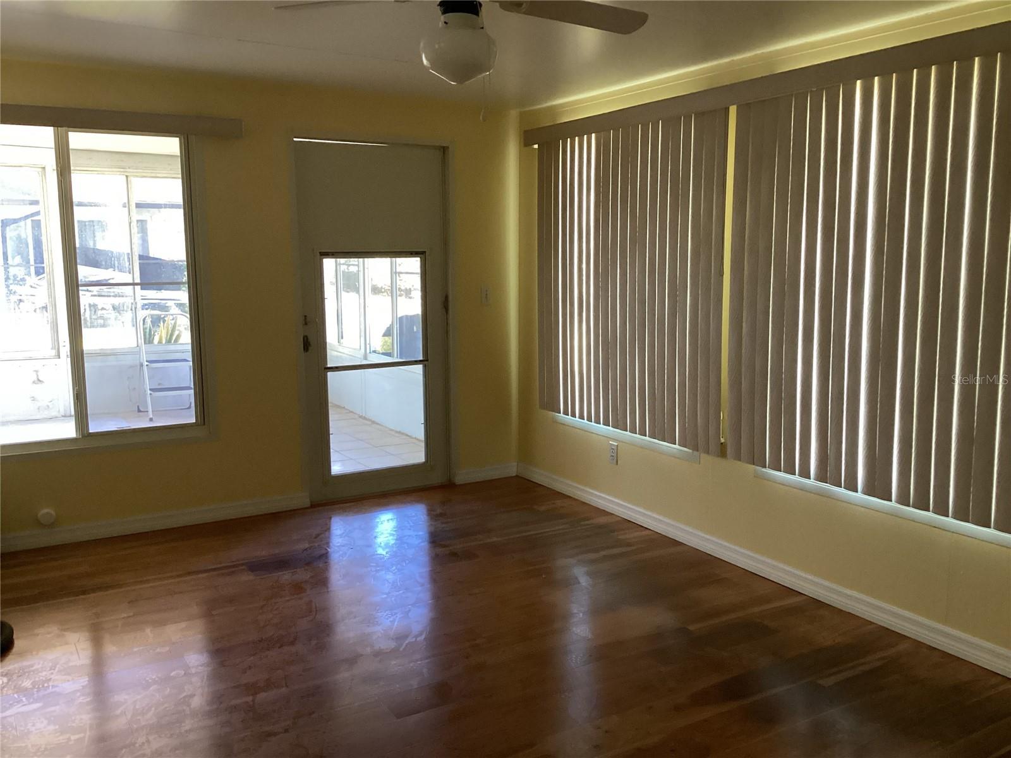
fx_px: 905
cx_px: 506
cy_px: 379
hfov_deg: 58.4
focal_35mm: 31
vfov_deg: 45.4
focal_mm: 3.3
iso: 250
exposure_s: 1/60
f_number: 2.4
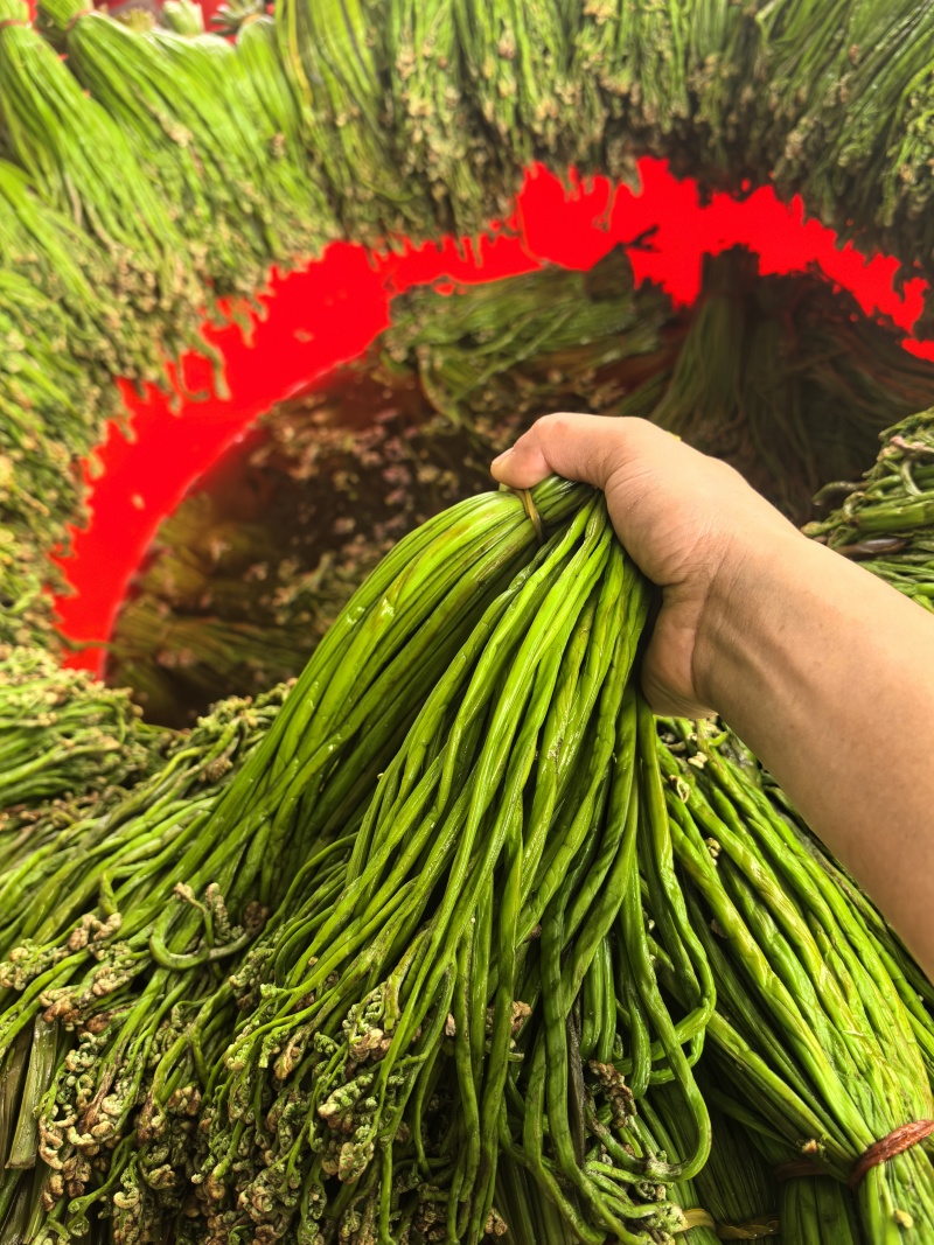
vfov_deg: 65.3
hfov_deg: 51.3
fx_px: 972
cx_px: 467
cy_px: 622
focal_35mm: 27
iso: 1250
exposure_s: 1/1125
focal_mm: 6.98
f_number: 2
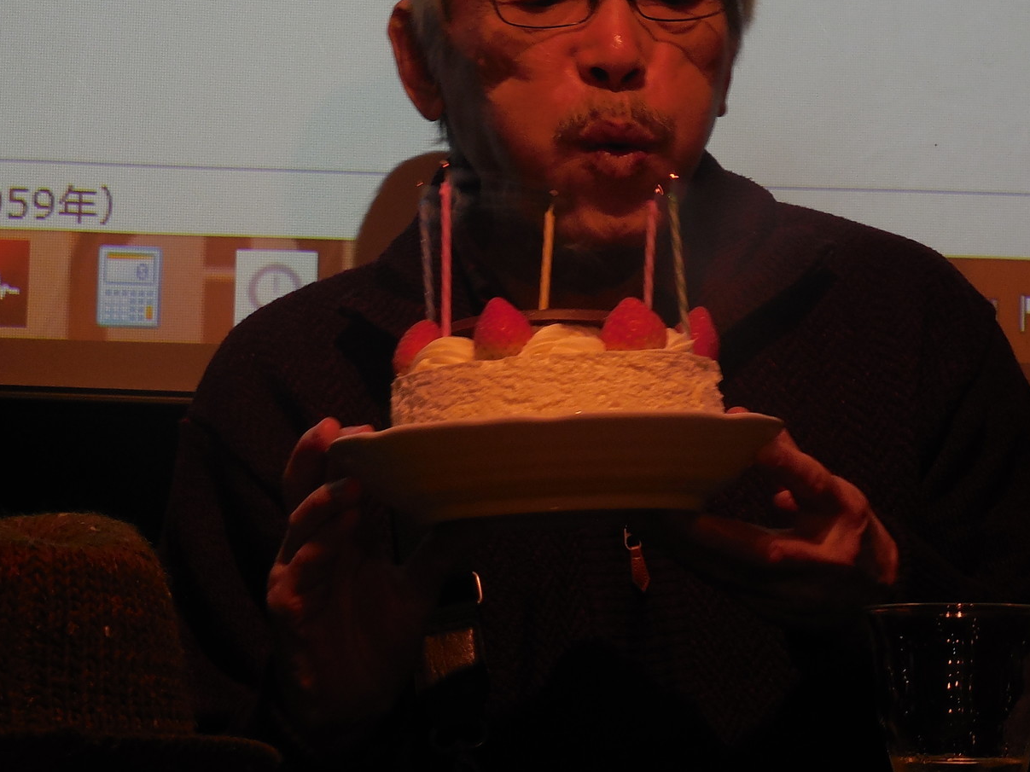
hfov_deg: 16.9
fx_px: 3451
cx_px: 755
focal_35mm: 116
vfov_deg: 12.7
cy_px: 153
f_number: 4.7
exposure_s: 1/40
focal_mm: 12.6
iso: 125
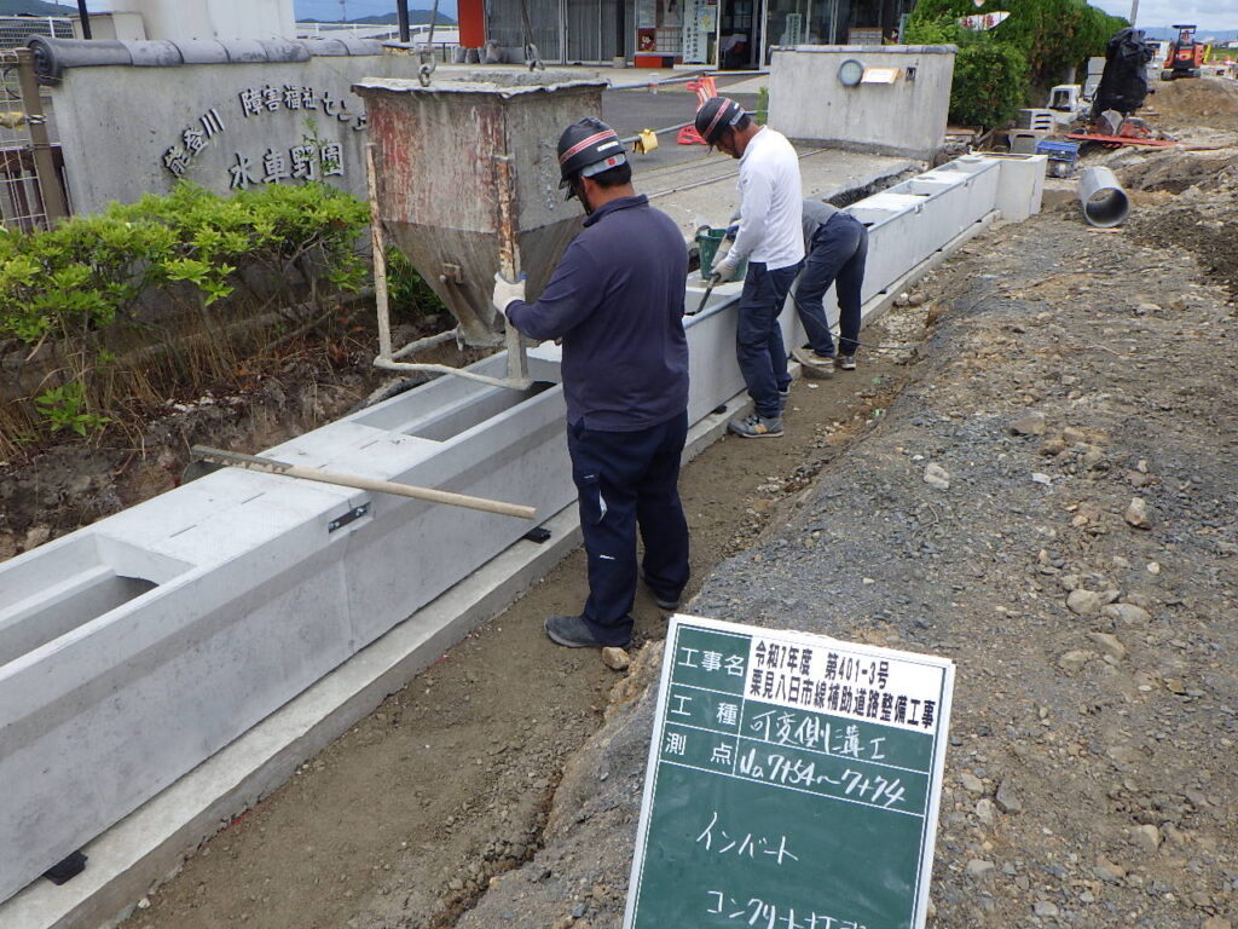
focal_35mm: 28
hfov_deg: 63.4
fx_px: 1001
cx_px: 619
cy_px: 464
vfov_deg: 49.7
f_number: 4.2
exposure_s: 1/640
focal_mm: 5
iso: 125
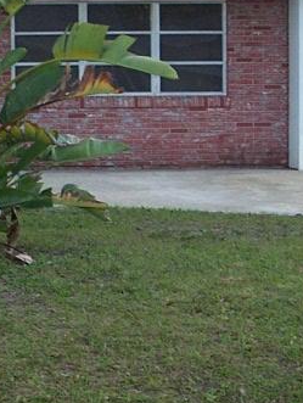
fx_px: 1561
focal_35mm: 134
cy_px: 242
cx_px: 16
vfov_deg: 14.7
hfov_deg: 11.0
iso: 125
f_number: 2.8
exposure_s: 1/60
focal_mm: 7.8
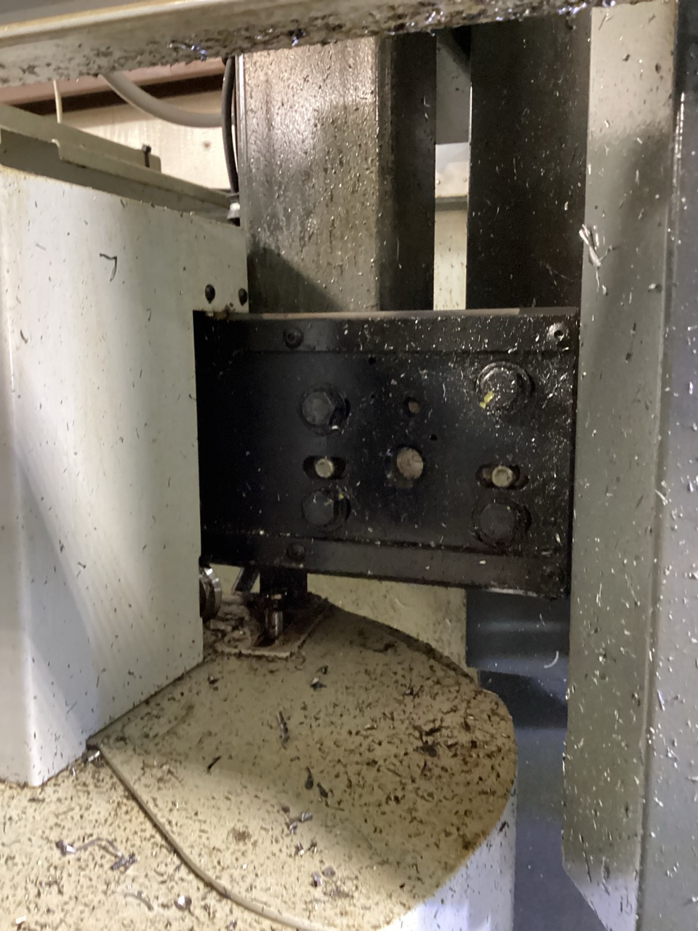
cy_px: 466
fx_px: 833
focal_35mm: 31
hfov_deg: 45.4
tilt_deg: -9.5
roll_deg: +1.3
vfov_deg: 58.4
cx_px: 349
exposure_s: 1/24
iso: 640
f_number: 2.4
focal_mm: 3.3
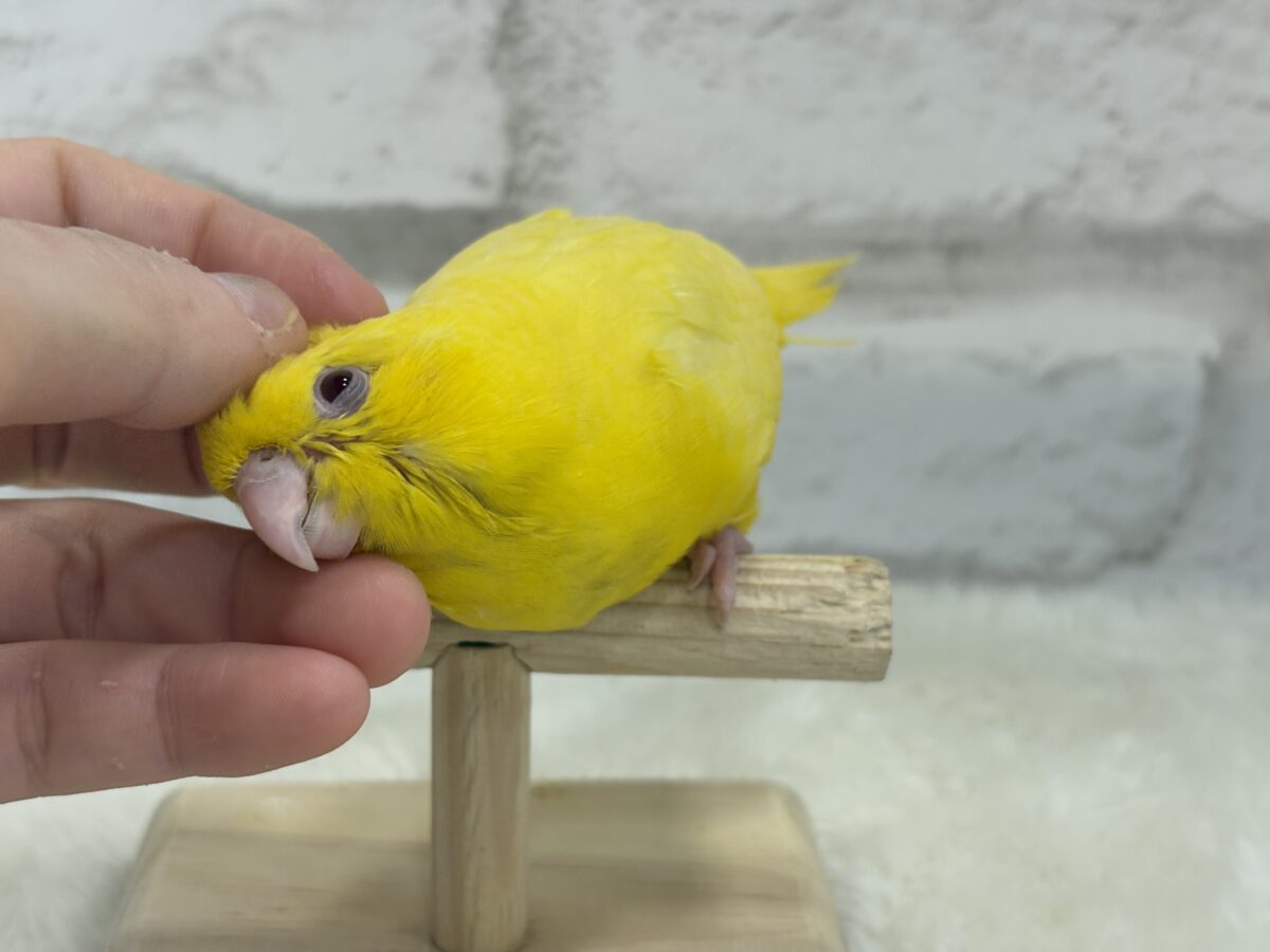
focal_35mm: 52
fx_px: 1908
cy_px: 476
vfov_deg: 28.0
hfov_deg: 36.8
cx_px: 635
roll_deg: -1.3
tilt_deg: -17.6
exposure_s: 1/100
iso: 64
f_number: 1.6
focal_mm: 5.96
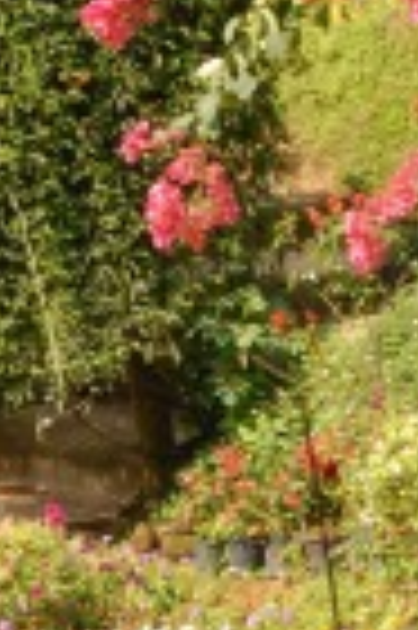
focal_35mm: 318
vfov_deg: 6.5
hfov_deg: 4.3
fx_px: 5551
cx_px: 85
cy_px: 225
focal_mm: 55
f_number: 8
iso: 250
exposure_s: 1/125
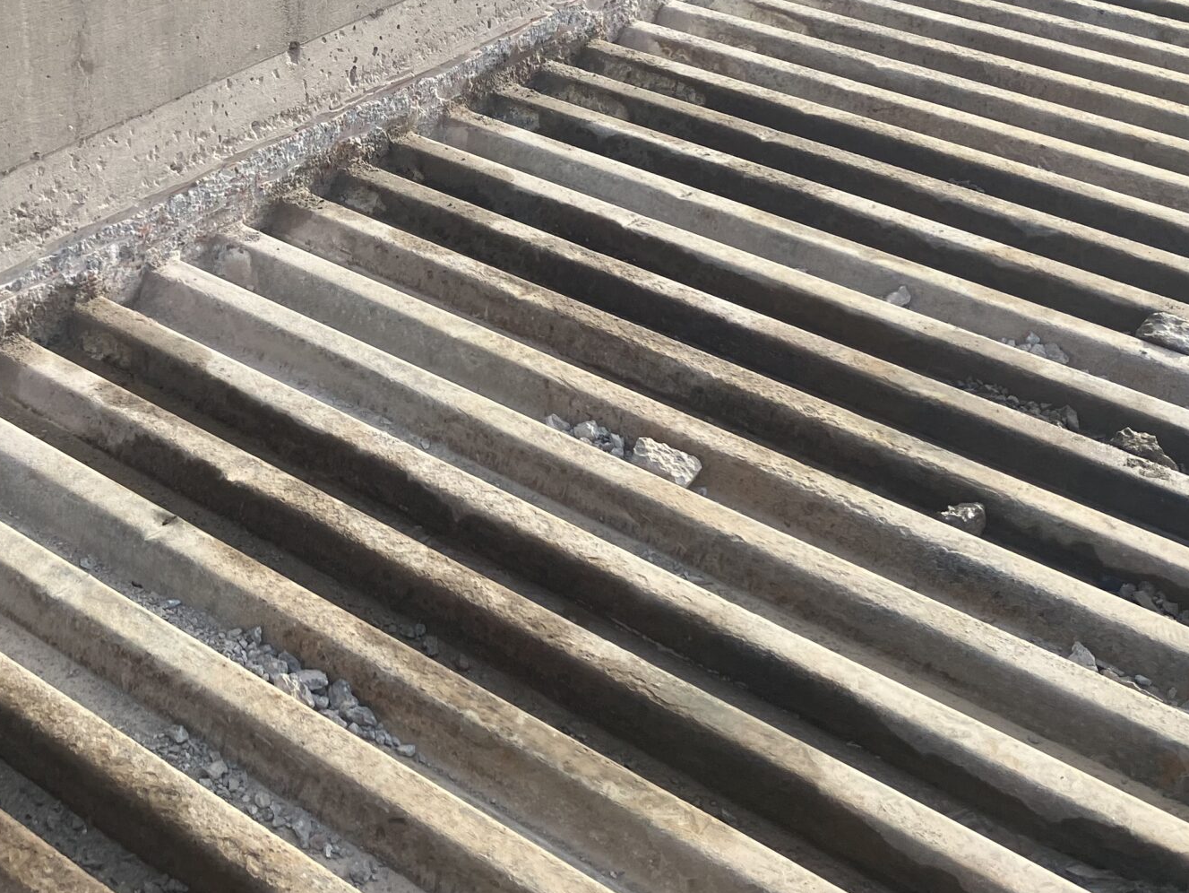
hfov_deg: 35.0
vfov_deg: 26.0
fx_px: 1855
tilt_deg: -20.8
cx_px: 346
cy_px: 65
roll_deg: +0.6
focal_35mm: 54
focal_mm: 3.99
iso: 32
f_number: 1.8
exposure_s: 1/585
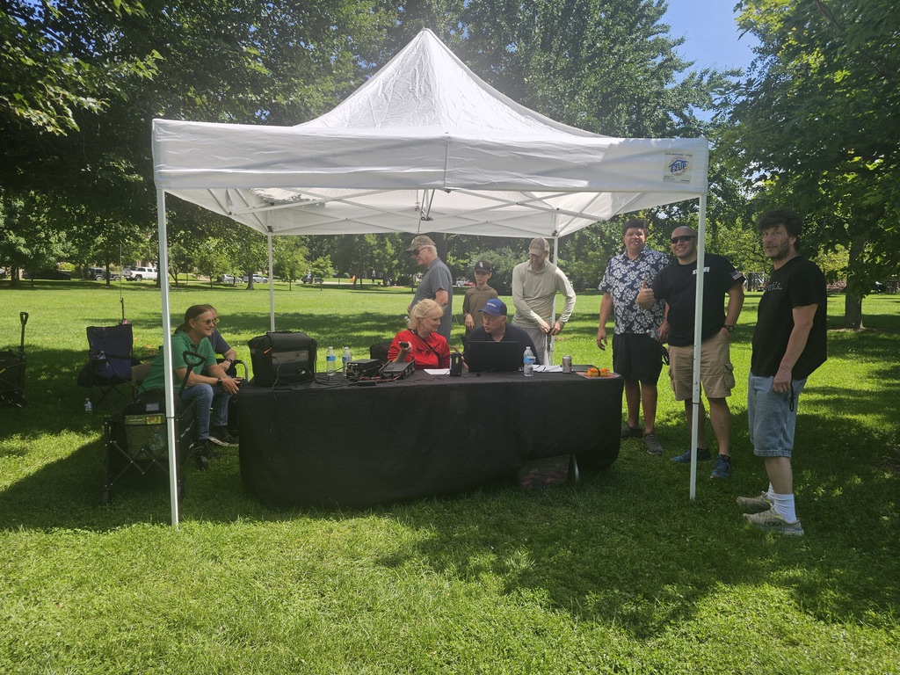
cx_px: 450
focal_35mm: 23
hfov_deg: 73.9
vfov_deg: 58.9
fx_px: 598
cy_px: 338
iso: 10
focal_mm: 6.3
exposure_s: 1/431
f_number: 1.7
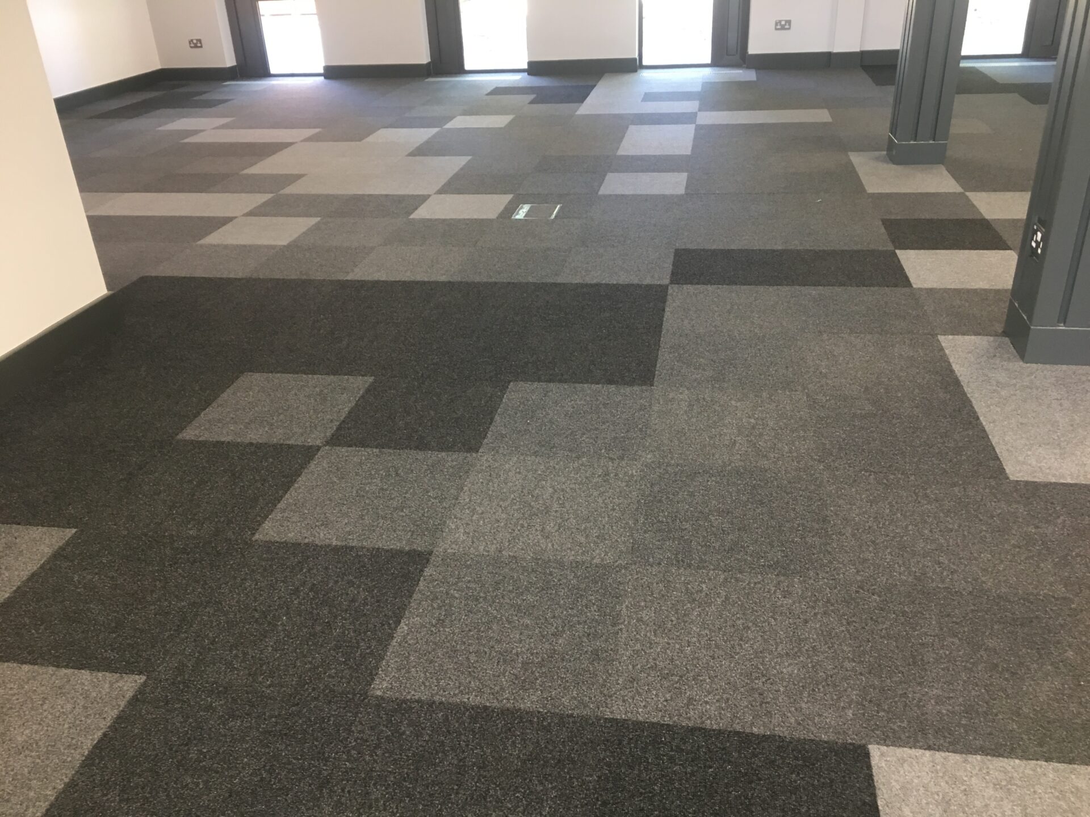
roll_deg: +2.5
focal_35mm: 29
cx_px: 545
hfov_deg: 61.7
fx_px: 913
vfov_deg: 48.2
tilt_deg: -28.8
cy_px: 408
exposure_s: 1/33
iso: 125
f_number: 2.2
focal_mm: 4.15
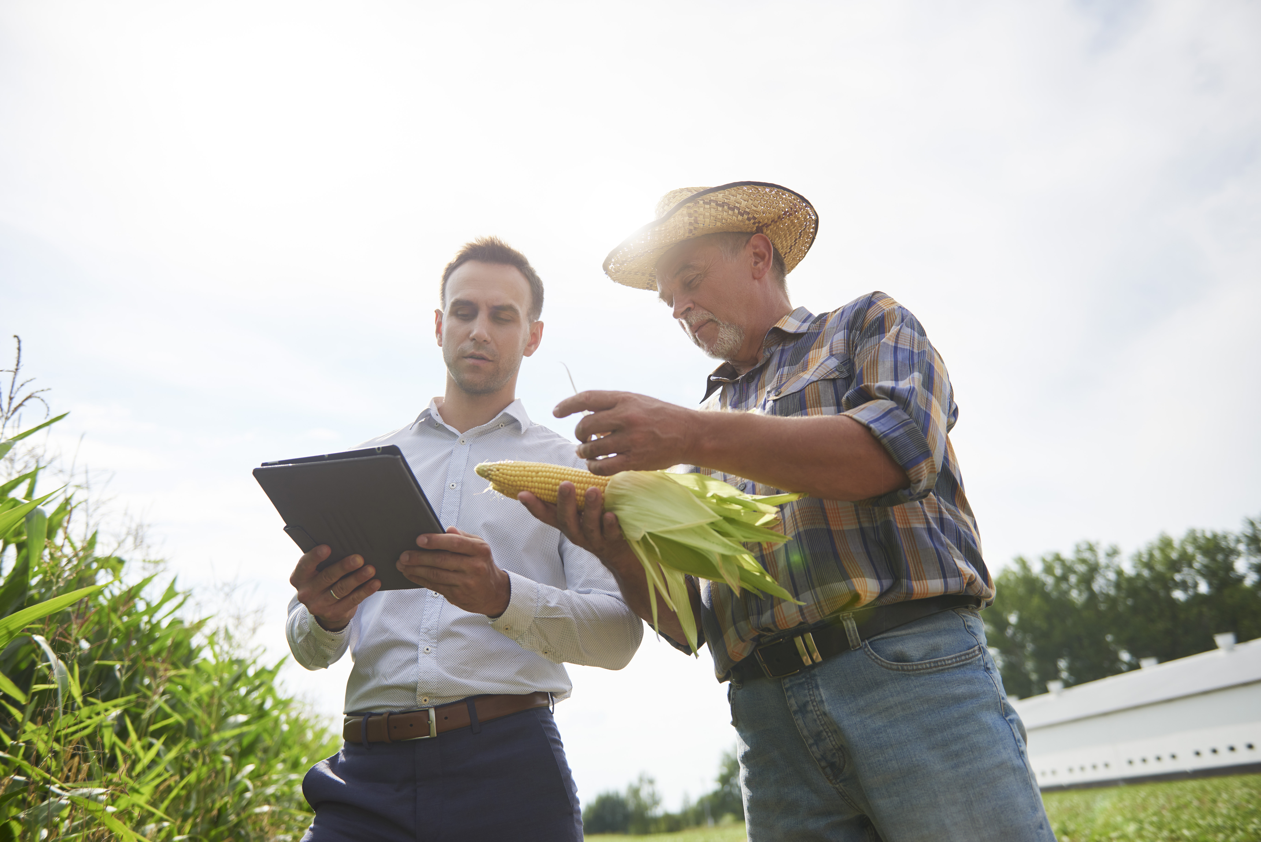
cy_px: 421
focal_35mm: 31
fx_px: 1086
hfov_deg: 60.3
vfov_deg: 42.4
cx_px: 630
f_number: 3.2
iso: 64
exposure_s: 1/2000
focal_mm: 31
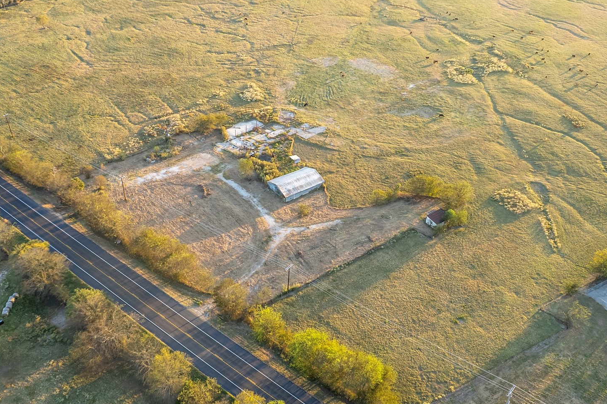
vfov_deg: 39.9
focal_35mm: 33
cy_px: 207
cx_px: 269
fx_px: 556
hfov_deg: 57.1
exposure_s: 1/160
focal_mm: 8.38
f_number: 2.8
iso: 100
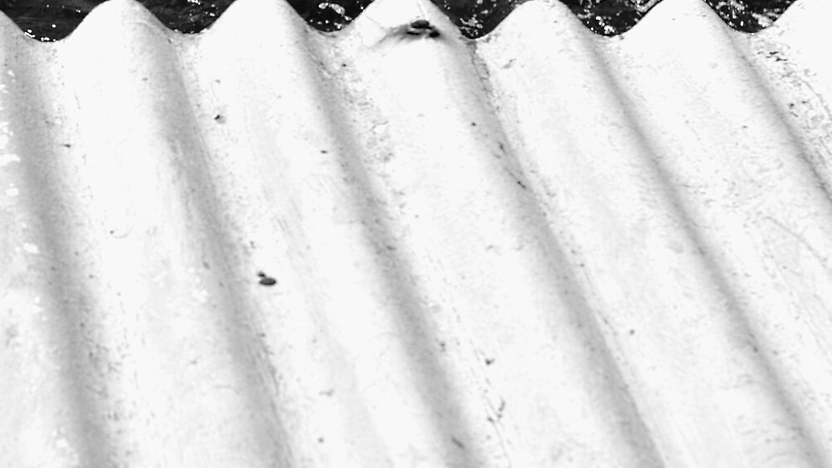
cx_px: -144
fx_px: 4125
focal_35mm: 187
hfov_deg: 11.3
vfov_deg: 6.5
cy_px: 3
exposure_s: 1/640
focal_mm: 50
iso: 100
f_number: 6.3
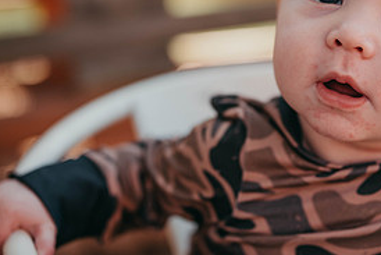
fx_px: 784
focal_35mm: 74
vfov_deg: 18.3
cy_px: 56
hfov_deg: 27.1
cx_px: 267
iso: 64
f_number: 1.6
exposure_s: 1/1600
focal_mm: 35
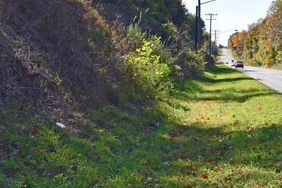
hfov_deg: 28.9
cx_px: 271
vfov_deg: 20.5
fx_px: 517
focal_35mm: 66
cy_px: 53
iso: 100
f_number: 8
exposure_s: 1/200
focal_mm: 18
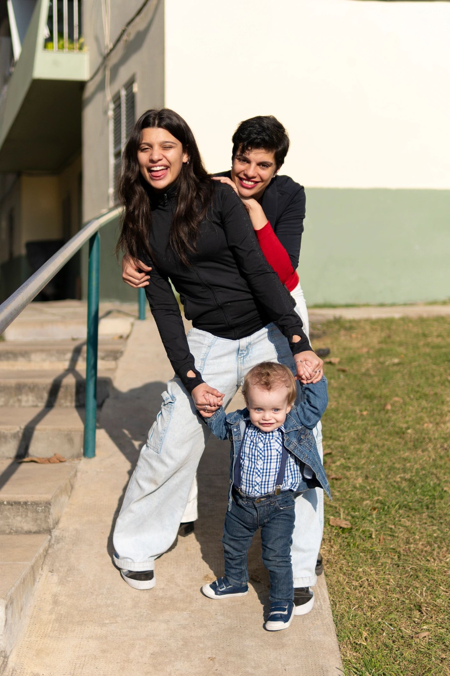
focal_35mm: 45
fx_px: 844
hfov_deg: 29.9
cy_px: 338
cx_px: 225
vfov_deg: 43.6
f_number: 1.4
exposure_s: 1/8000
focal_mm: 30
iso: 100
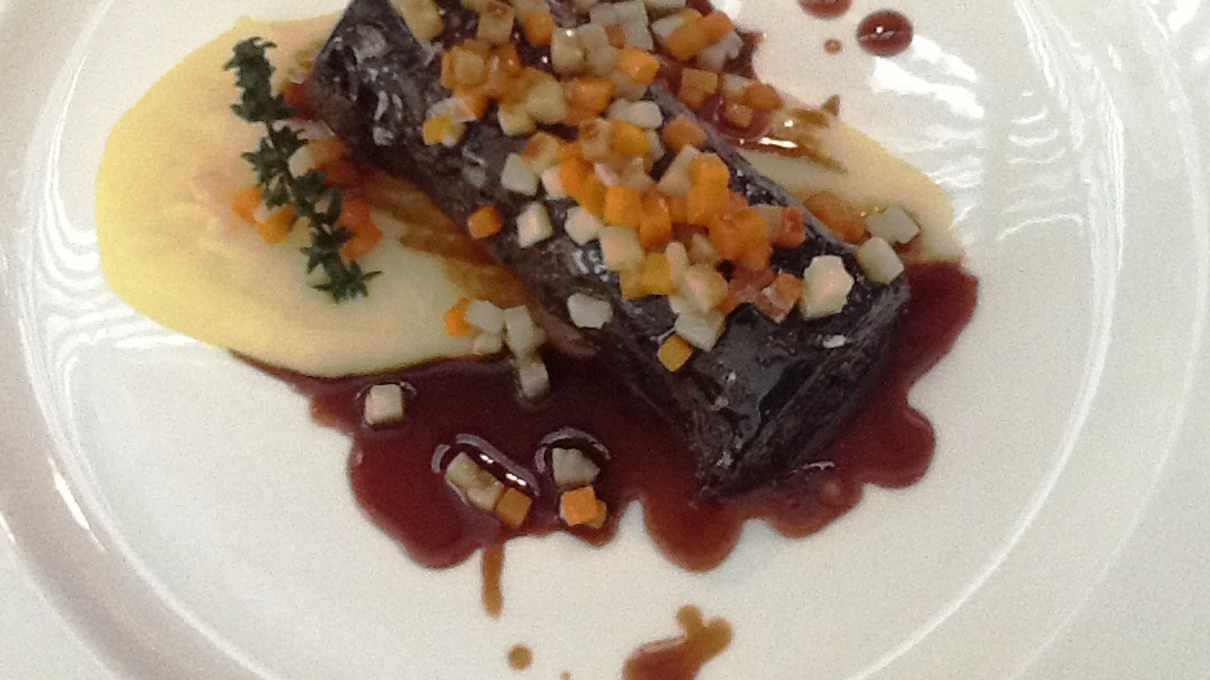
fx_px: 1572
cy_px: 245
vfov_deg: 24.3
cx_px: 599
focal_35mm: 49
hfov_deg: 42.1
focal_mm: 2.03
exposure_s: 1/30
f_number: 2.4
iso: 200
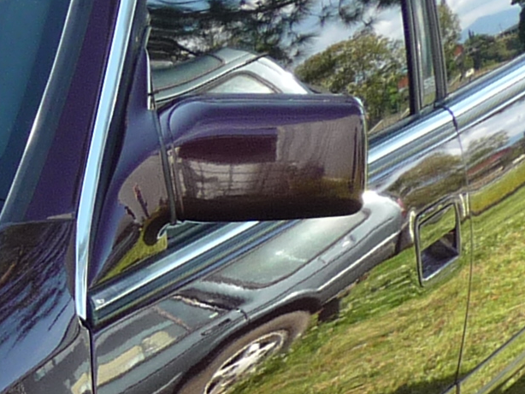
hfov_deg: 10.7
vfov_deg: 8.6
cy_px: 556
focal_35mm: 170
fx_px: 2579
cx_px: -514
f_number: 3.5
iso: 100
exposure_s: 1/160
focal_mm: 5.3
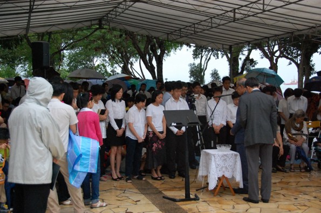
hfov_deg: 35.1
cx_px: 160
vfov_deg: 23.7
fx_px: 508
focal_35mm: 57
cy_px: 106
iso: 1600
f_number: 4.5
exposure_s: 1/50
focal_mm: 38
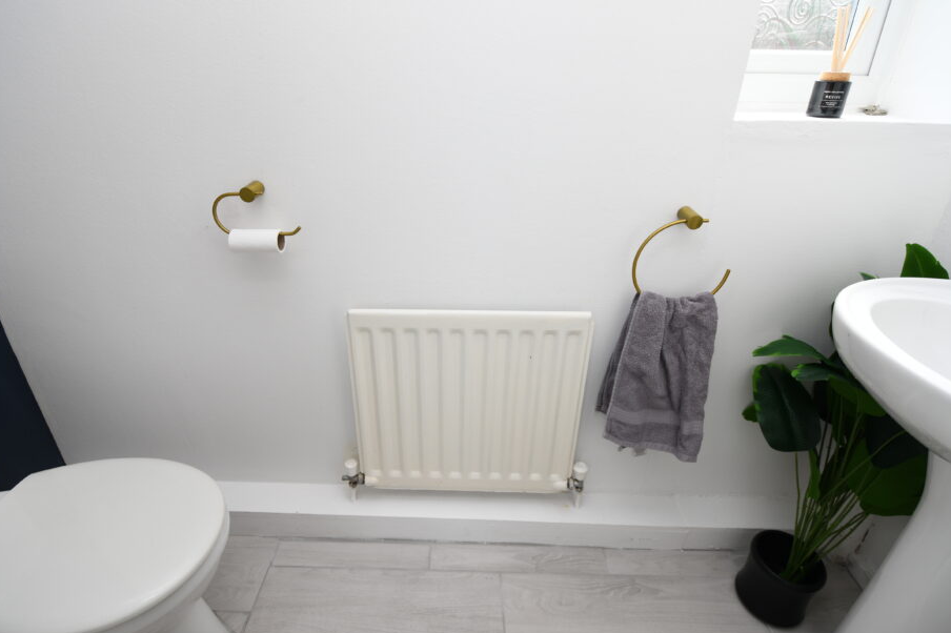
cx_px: 444
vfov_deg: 70.2
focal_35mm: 17
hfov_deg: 93.2
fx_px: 449
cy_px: 283
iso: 100
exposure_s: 1/80
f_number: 4.5
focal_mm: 10
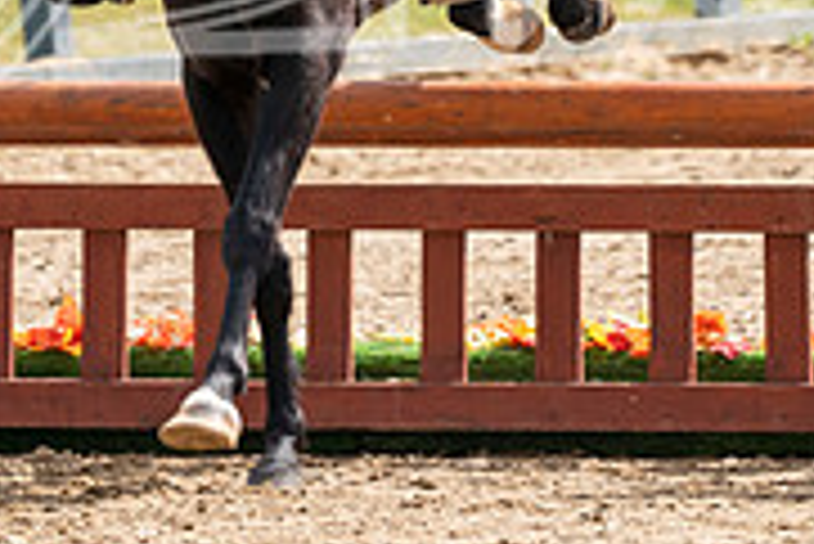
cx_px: 400
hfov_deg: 2.3
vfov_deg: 1.5
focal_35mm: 914
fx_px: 20683
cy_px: -290
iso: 100
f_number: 5.6
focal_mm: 285
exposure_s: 1/320
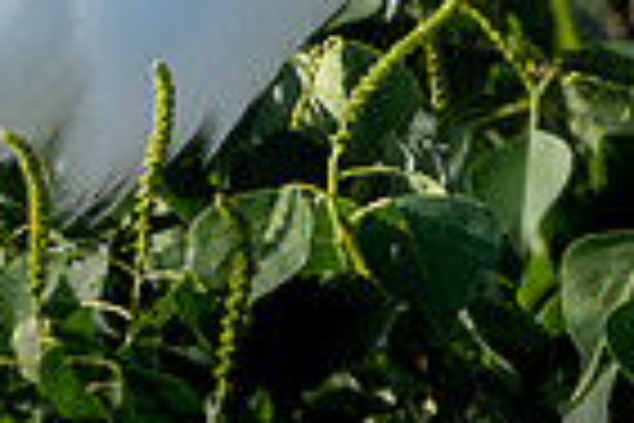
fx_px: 59133
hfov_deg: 0.6
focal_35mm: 3358
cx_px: 966
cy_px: -147
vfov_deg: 0.4
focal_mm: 500
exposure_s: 1/2000
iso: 1600
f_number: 5.6
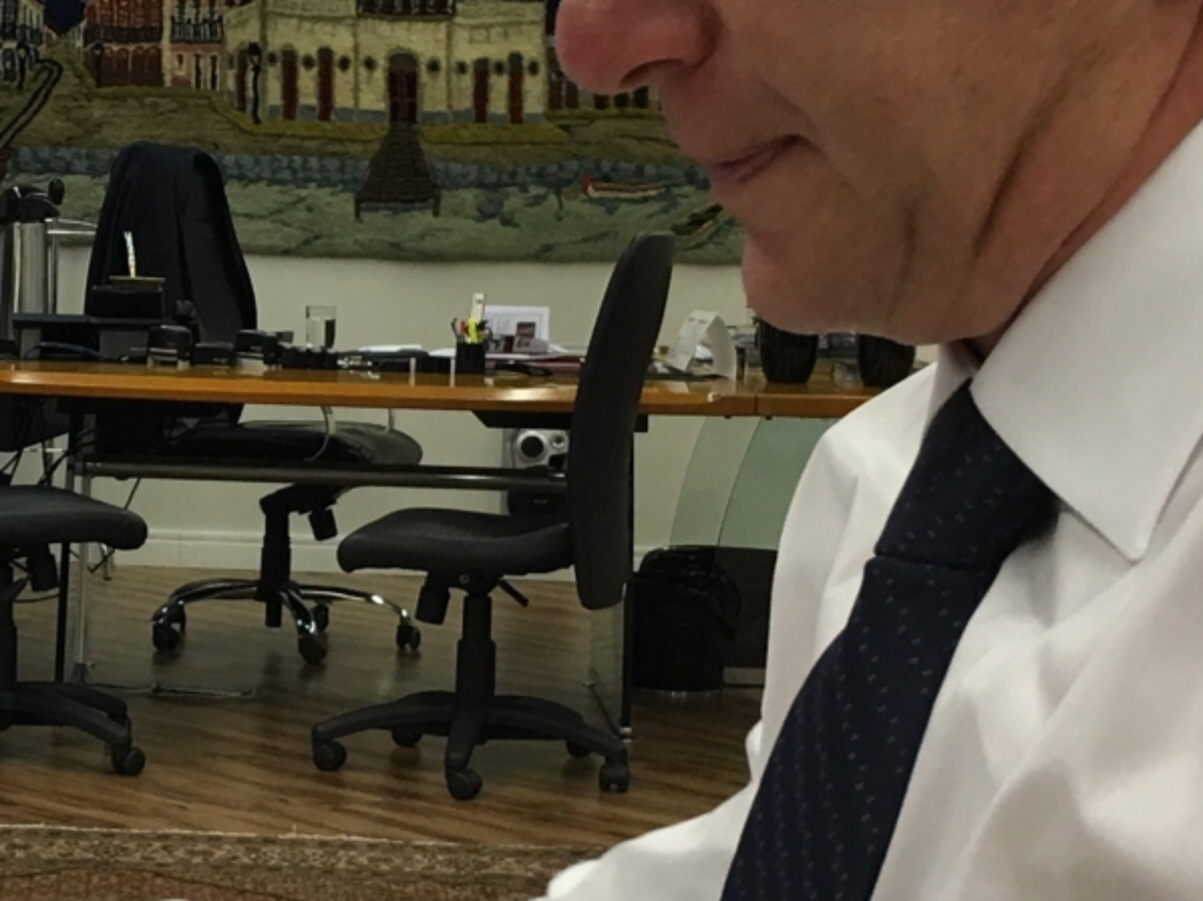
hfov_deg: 19.7
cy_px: 489
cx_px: 32
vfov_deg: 15.2
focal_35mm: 97
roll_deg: -0.9
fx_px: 3370
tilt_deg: -2.9
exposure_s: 1/15
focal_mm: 4.15
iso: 25
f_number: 2.2
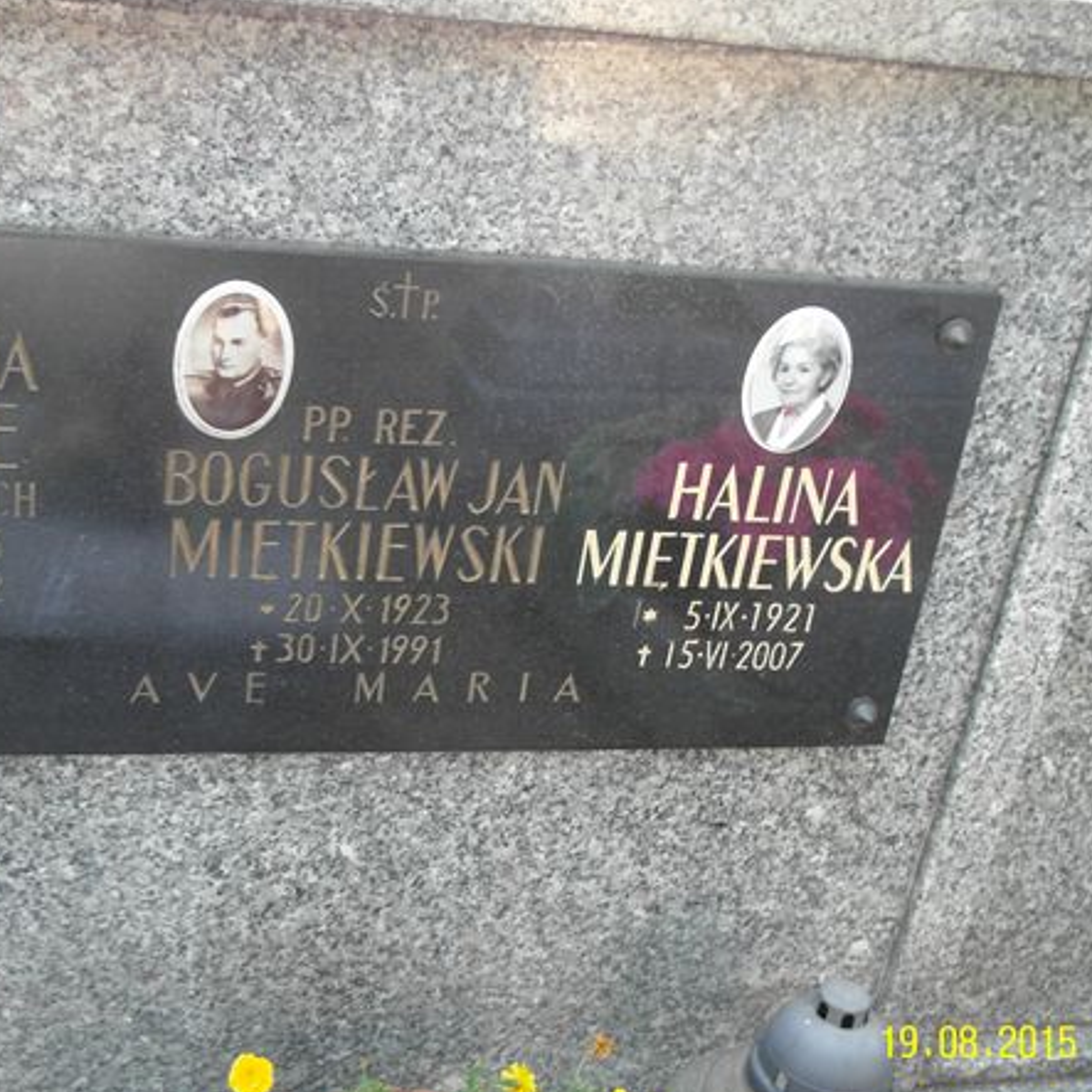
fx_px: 1642
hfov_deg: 36.5
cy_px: 574
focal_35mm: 46
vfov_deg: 36.8
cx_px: 399
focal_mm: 7.8
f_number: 2.5
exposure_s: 1/45
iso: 200
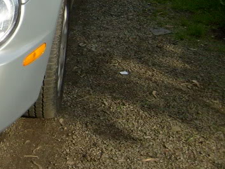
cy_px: 15
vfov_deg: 14.5
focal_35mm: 101
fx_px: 656
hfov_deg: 17.7
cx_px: -96
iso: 80
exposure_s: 1/180
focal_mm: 5.8
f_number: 7.1
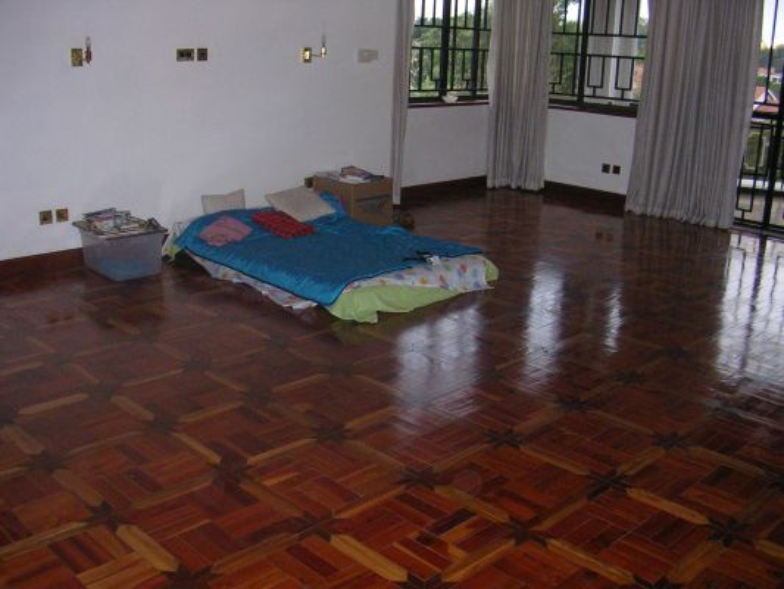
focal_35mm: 38
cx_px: 392
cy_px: 294
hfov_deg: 49.0
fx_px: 861
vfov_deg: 37.7
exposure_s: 1/60.1
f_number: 2.8
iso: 200
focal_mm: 5.8
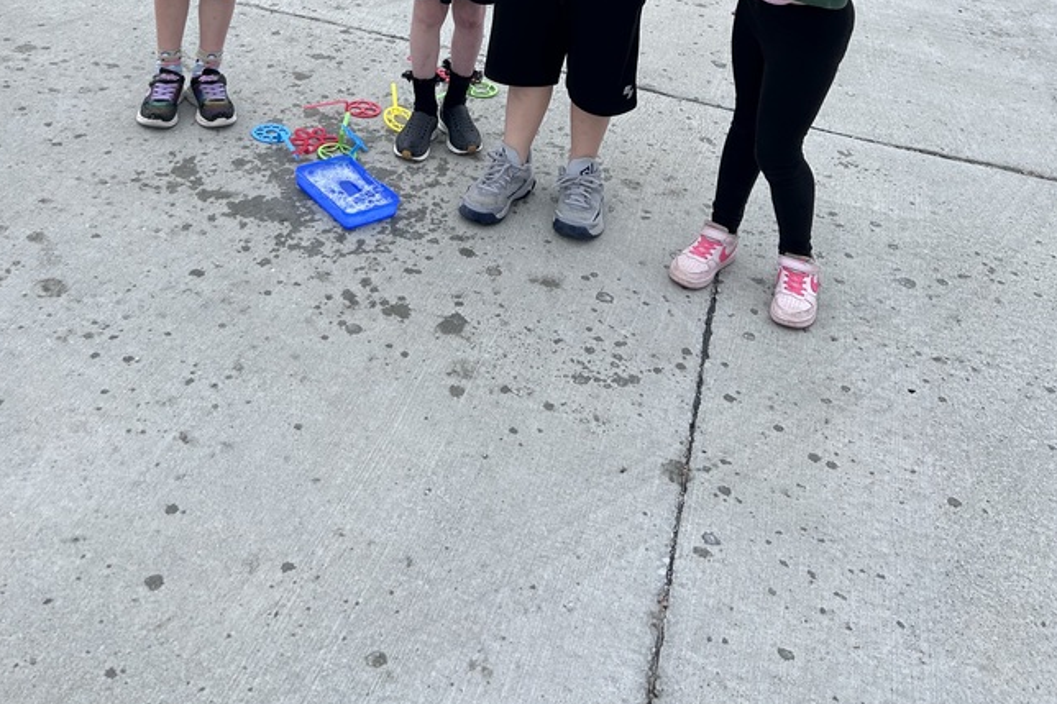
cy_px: -112
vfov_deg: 27.8
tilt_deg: -16.7
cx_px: 502
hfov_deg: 45.4
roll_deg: -8.6
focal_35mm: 43
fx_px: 1262
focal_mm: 5.7
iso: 50
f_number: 1.5
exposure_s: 1/2083
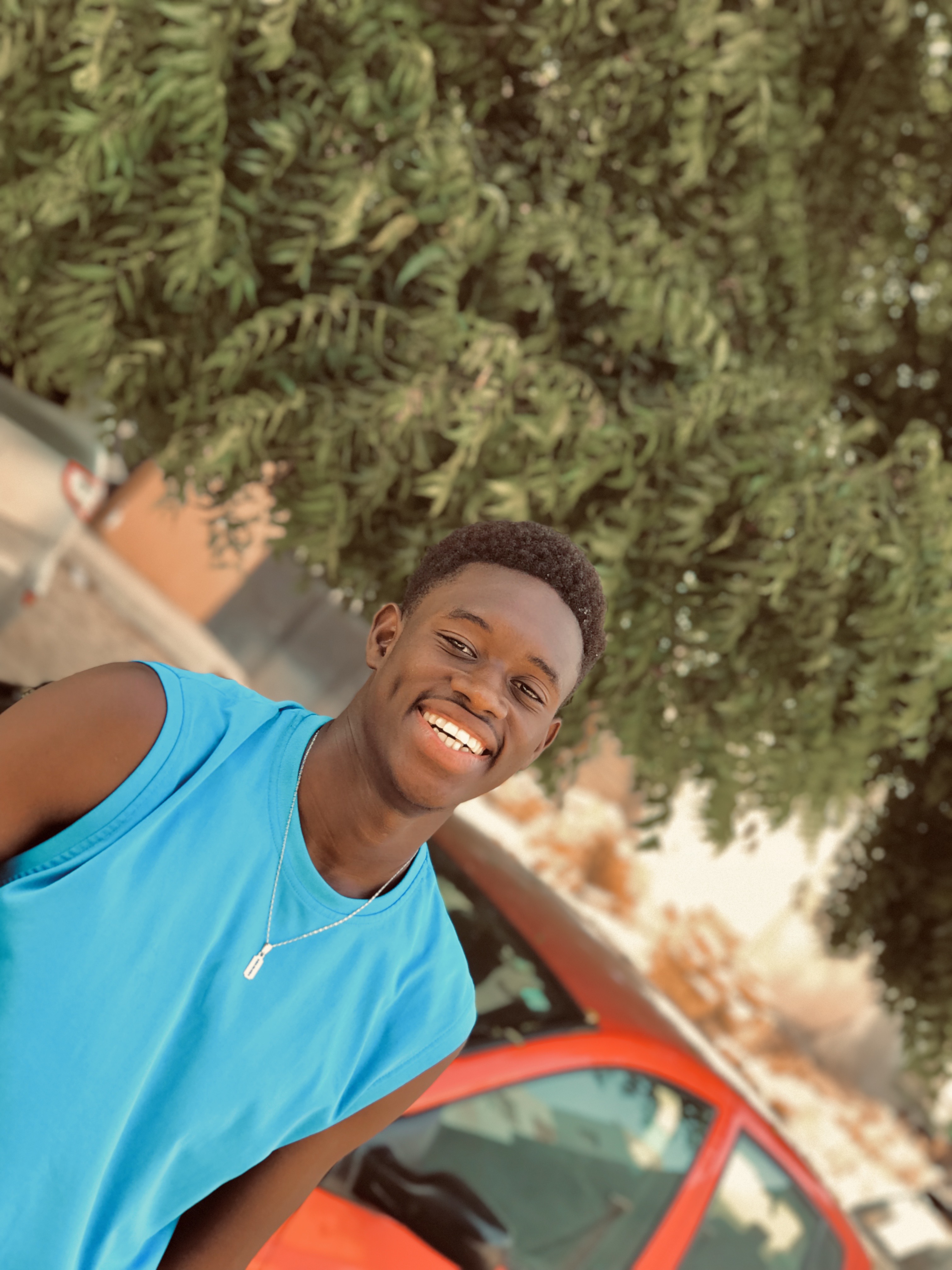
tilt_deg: +0.8
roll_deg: -44.4
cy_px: 635
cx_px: 476
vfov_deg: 33.8
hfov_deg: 25.7
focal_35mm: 57
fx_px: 2090
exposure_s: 1/100
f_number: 2.8
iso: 25
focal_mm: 6.6
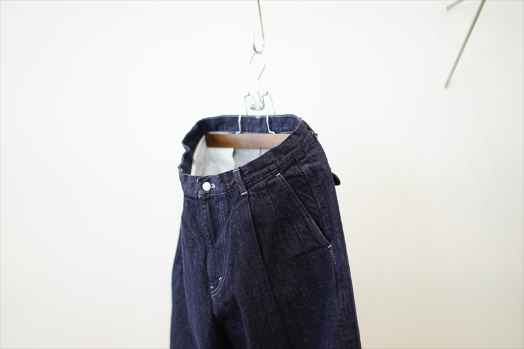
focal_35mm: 55
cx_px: 262
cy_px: 174
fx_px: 800
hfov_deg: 36.3
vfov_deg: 24.6
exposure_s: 1/60
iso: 160
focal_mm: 55
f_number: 1.8
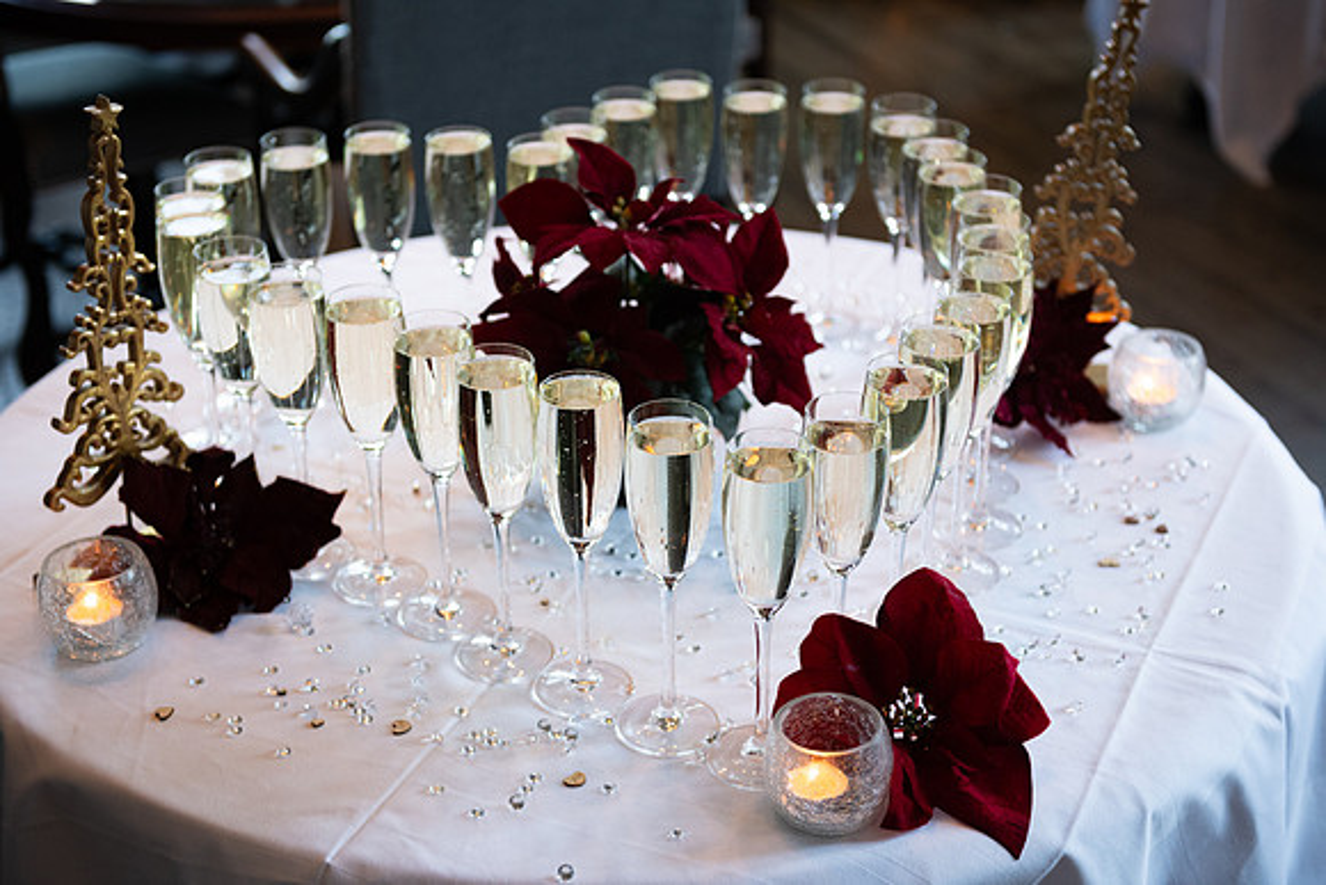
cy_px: 442
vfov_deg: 24.2
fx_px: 2063
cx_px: 663
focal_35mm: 56
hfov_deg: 35.6
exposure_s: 1/160
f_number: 3.5
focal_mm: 56
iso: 1250
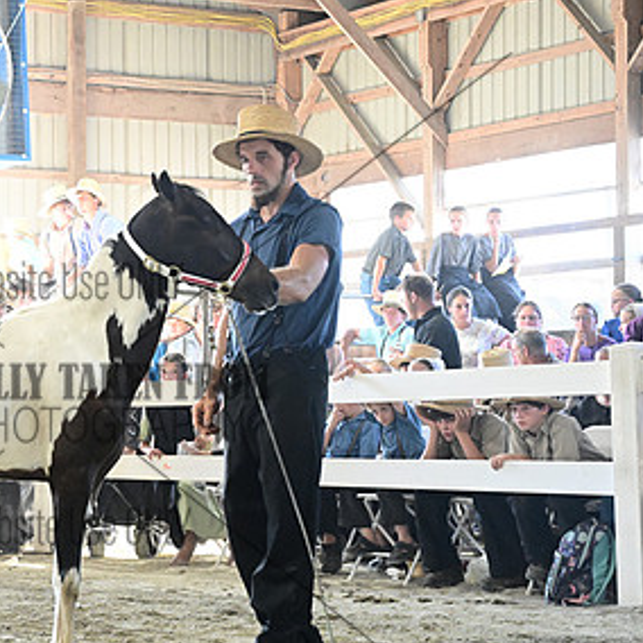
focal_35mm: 92
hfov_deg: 18.6
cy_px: 400
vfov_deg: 18.9
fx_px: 1933
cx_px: 72
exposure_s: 1/300
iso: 6400
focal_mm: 53
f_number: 5
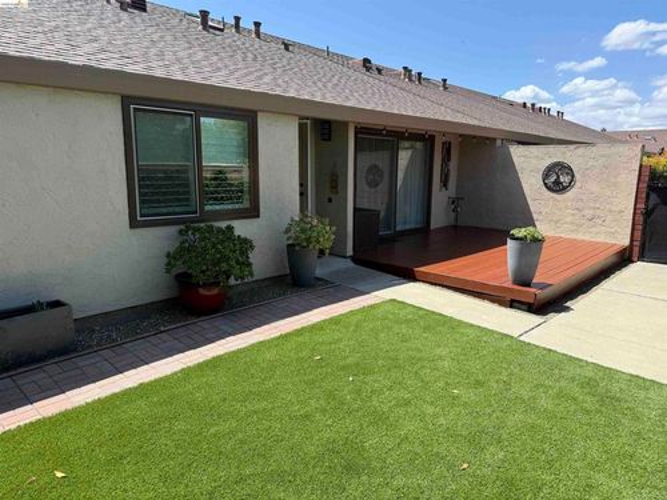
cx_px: 334
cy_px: 250
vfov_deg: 56.8
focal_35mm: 24
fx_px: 462
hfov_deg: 71.6
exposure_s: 1/2232
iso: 80
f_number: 1.78
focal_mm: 6.76
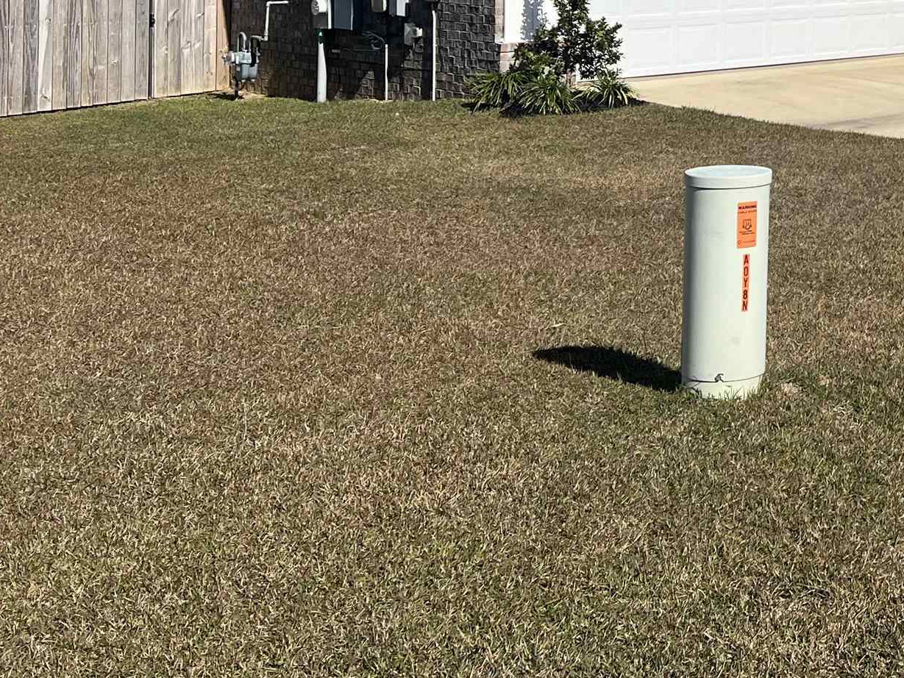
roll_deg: -0.1
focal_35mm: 65
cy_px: -118
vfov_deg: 21.2
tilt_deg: -0.1
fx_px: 1698
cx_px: 981
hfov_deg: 27.4
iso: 50
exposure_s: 1/6579
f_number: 1.5
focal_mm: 5.7
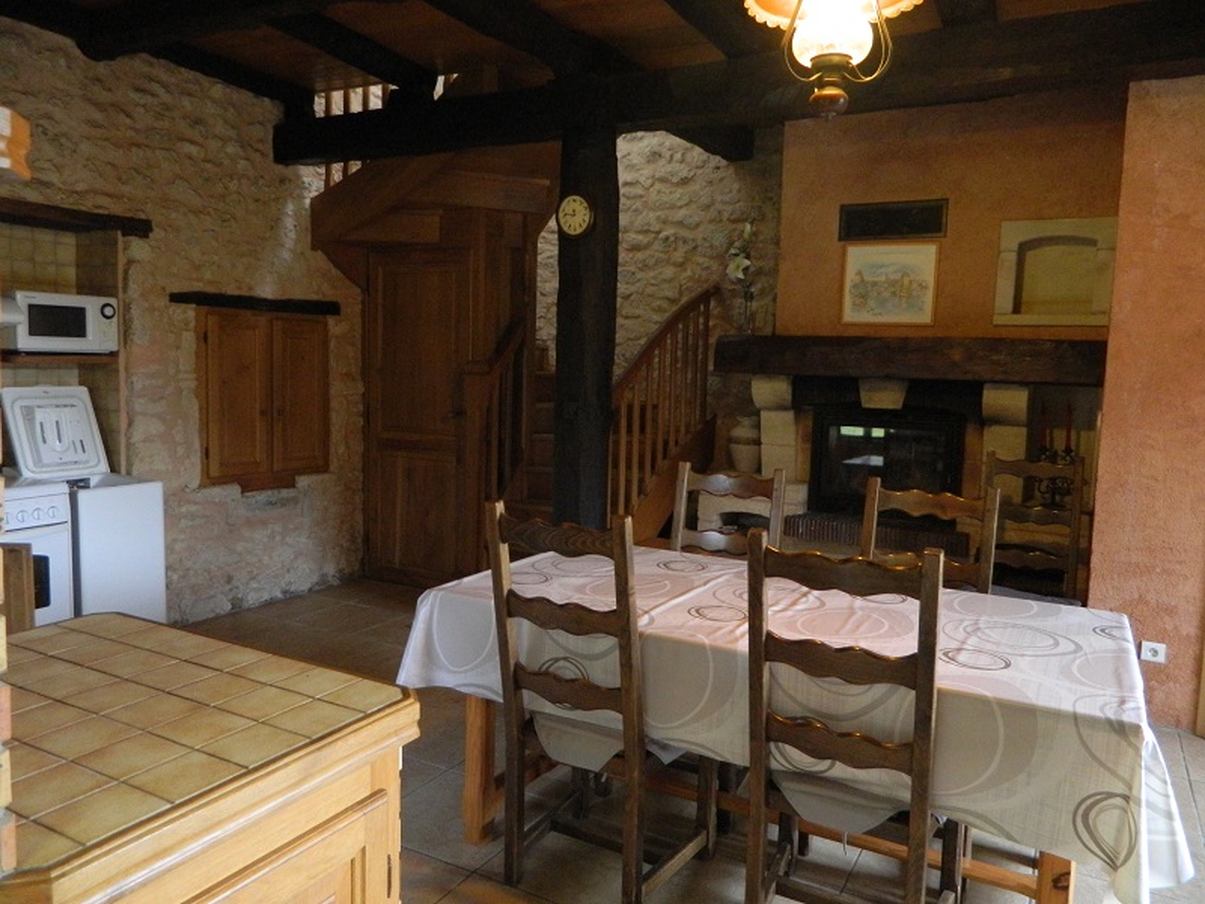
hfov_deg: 69.4
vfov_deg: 54.9
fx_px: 870
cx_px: 602
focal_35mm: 25
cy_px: 452
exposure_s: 1/30
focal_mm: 4.5
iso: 400
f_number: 3.1
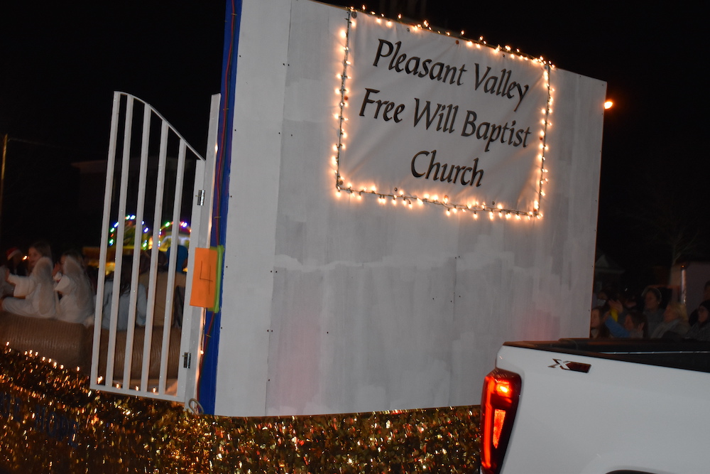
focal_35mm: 48
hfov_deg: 41.1
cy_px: 237
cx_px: 355
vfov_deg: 28.1
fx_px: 947
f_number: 4.5
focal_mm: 32
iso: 1800
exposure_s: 1/60
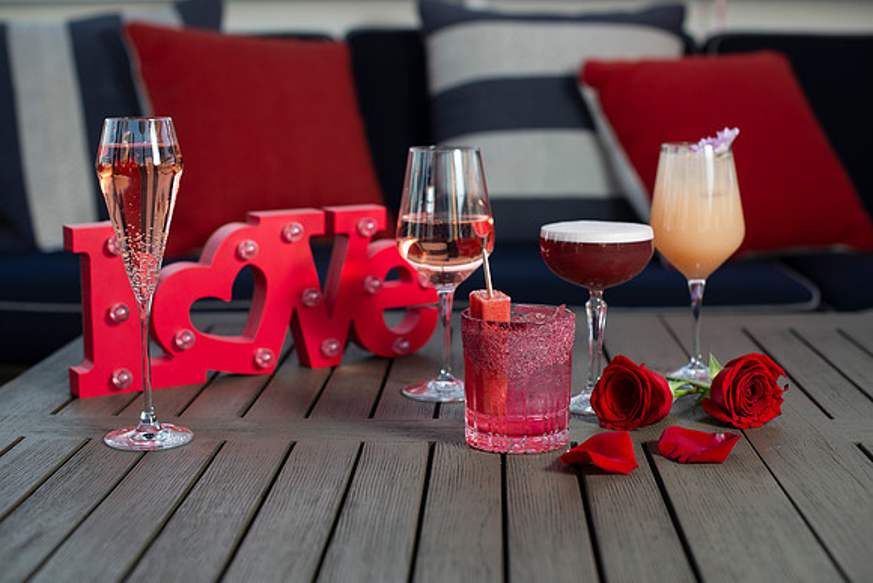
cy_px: 297
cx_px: 435
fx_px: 1259
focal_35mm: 52
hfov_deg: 38.2
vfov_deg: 26.0
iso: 200
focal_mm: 50
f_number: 3.2
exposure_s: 1/200
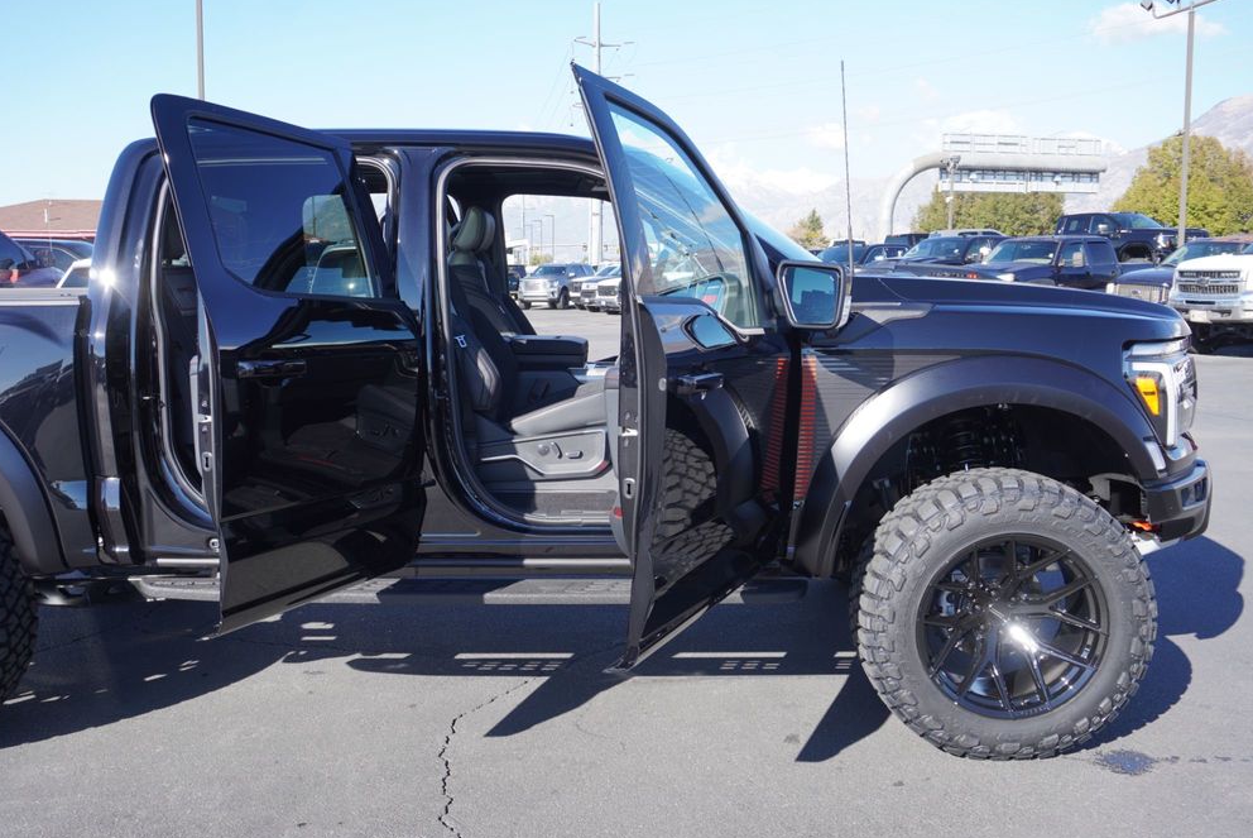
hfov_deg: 57.9
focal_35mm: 33
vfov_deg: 40.6
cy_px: 427
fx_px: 1133
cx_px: 616
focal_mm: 21
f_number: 6.3
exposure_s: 1/125
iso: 100
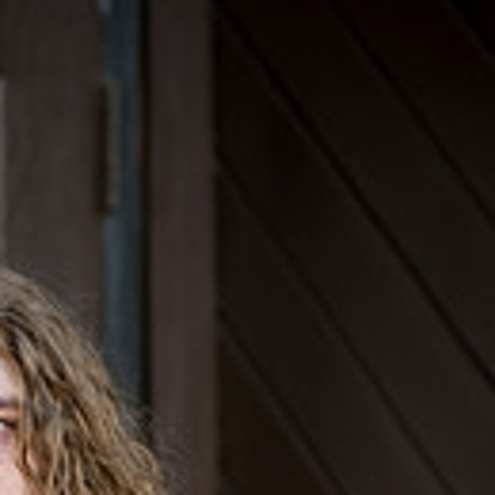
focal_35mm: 308
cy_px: 784
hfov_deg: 5.7
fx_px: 4983
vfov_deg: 5.6
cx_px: -30
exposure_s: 1/400
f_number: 4
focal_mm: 105
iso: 640
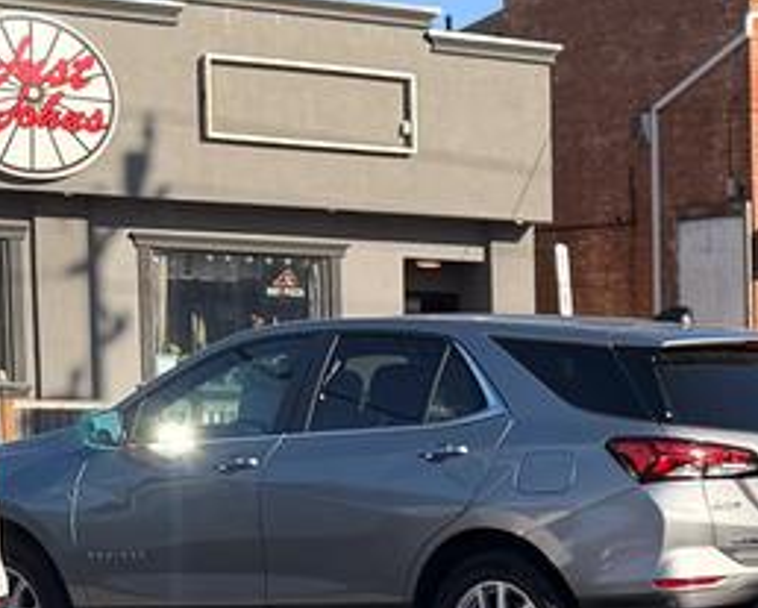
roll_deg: -0.9
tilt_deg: -4.2
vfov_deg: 13.1
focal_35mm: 116
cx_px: 1569
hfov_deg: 13.8
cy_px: 640
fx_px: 2605
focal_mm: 6.76
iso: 80
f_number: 1.78
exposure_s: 1/2703
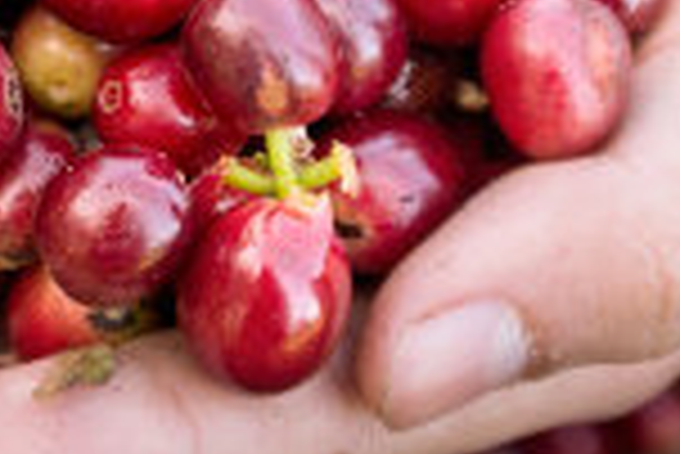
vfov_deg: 9.6
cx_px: -248
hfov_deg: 13.8
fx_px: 2685
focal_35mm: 142
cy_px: -56
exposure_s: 1/80
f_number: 4.5
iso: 400
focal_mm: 35
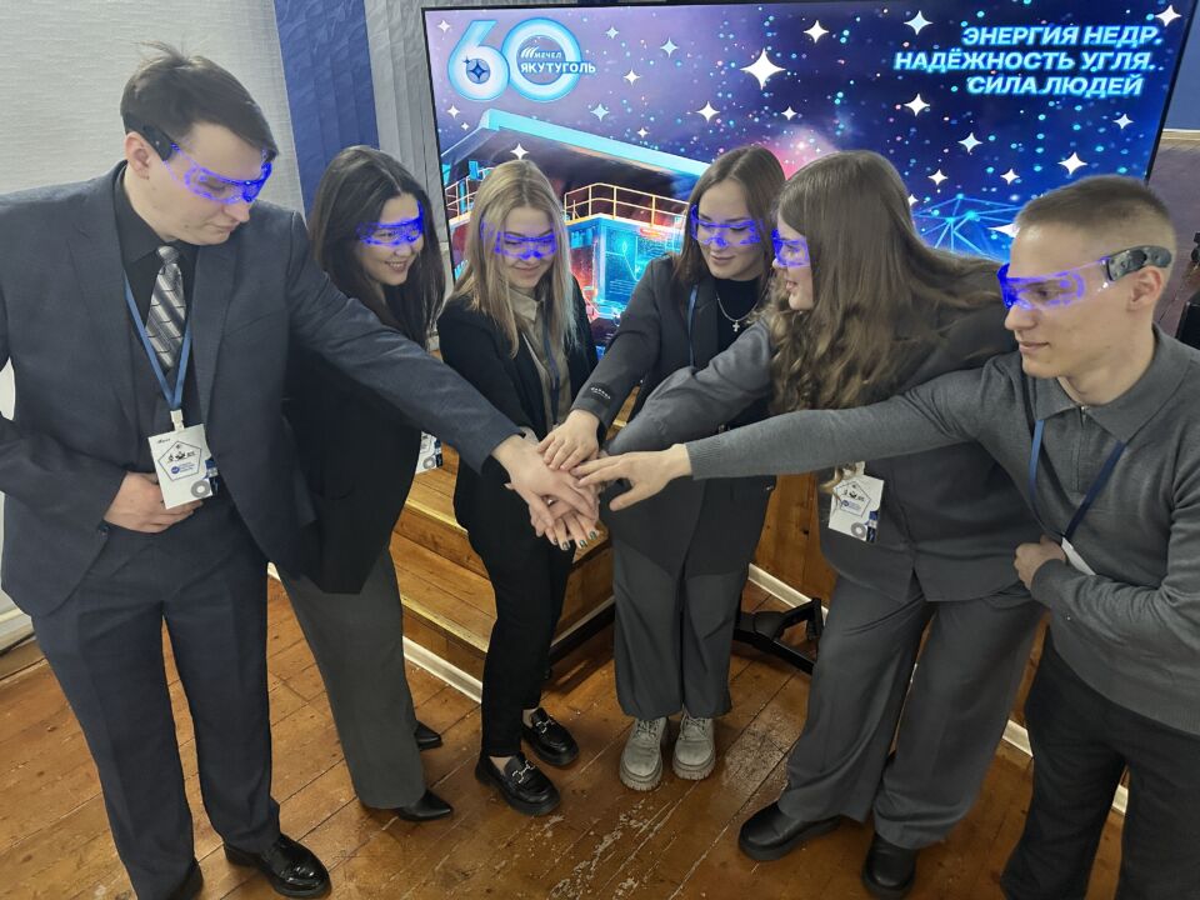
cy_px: 450
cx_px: 600
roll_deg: -0.6
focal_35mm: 24
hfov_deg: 71.6
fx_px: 832
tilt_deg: -25.8
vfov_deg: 56.8
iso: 250
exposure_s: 1/106
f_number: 1.78
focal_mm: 6.86
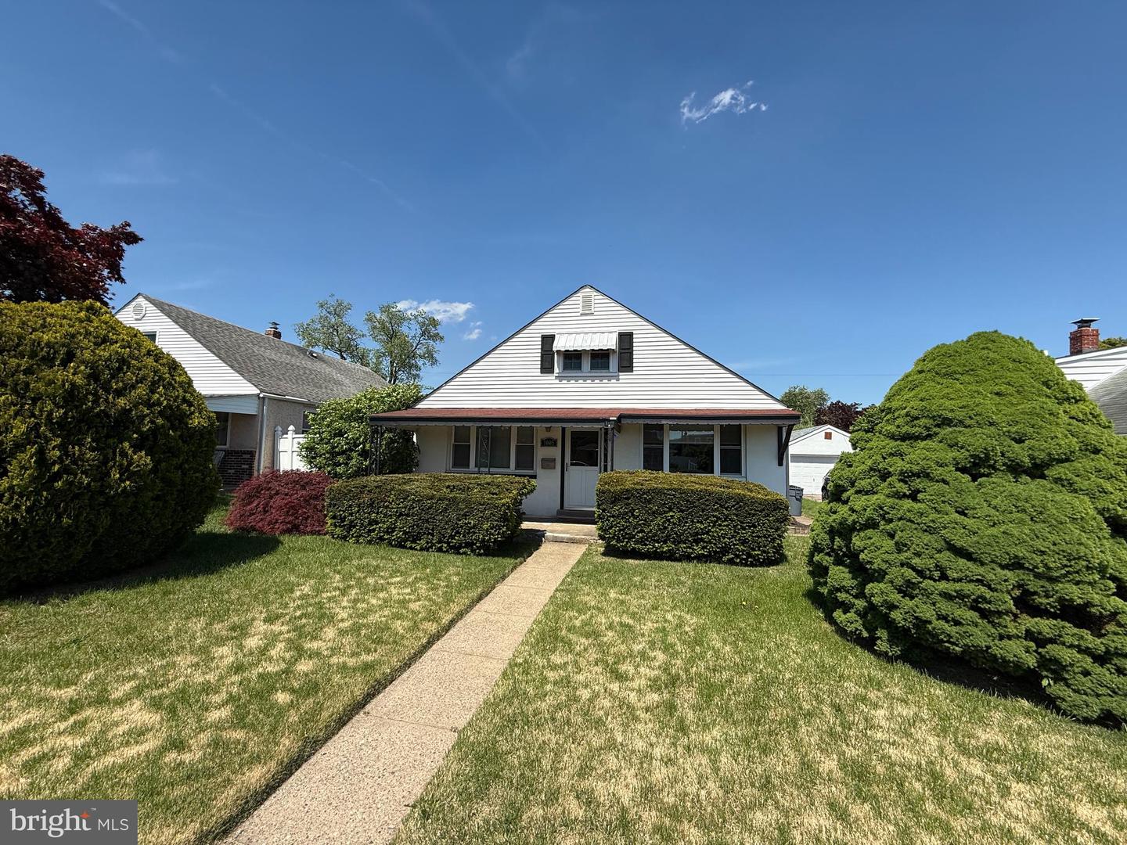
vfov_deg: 85.7
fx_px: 456
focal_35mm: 14
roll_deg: -1.9
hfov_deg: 102.1
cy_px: 422
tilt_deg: +4.5
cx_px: 564
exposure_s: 1/2506
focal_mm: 2.22
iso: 50
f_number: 2.2
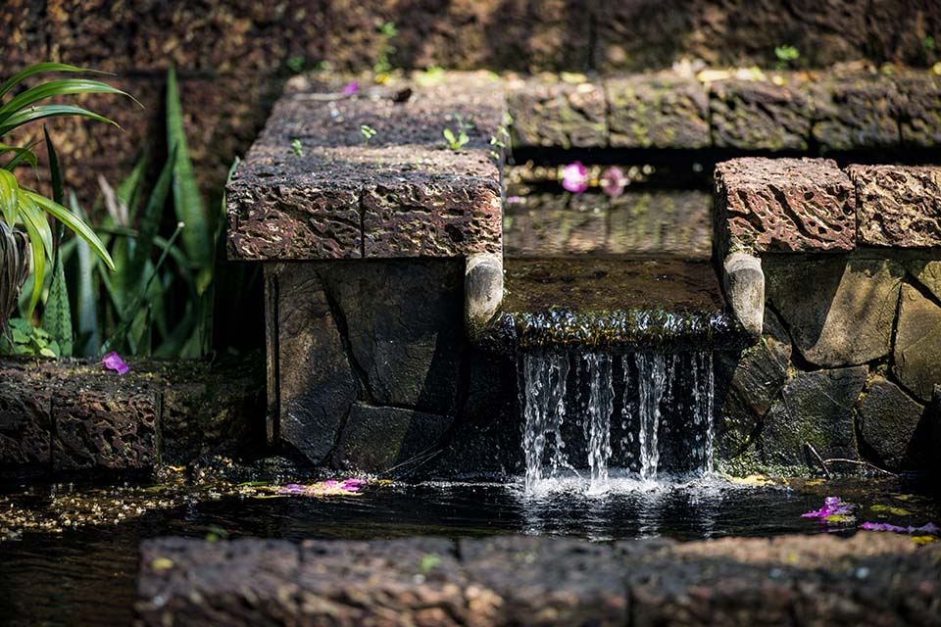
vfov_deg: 6.9
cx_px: 470
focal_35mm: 200
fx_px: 5227
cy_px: 314
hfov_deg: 10.3
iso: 450
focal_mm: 200
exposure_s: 1/400
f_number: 3.5
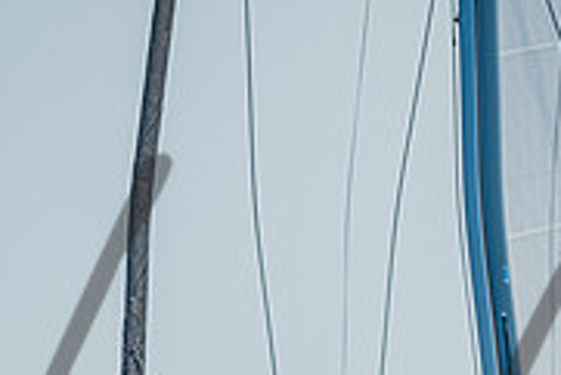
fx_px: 16952
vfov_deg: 1.3
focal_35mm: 1087
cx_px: 458
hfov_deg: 1.9
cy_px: 622
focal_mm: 270
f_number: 5.3
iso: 320
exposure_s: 1/800
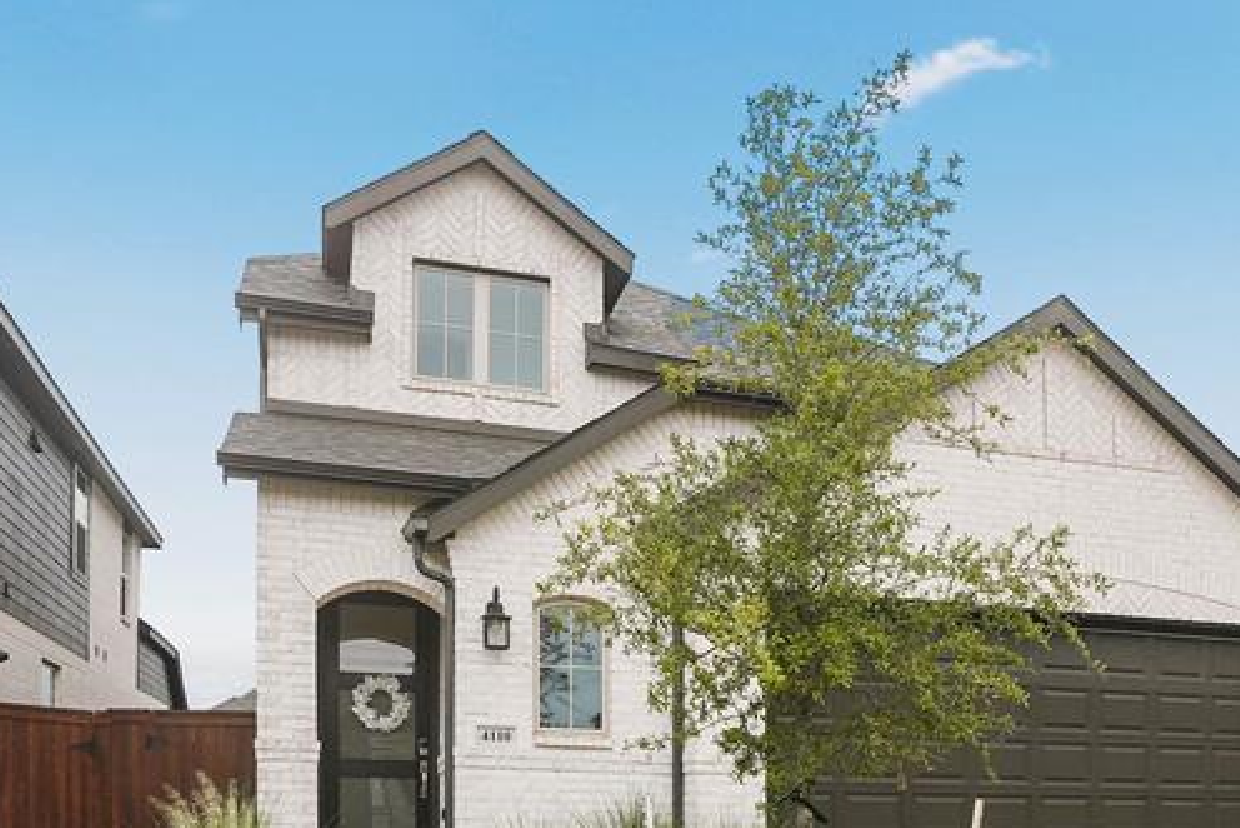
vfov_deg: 39.1
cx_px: 772
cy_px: 607
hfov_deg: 56.5
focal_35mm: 33
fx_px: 1137
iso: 100
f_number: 4
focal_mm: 16
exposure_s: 1/320
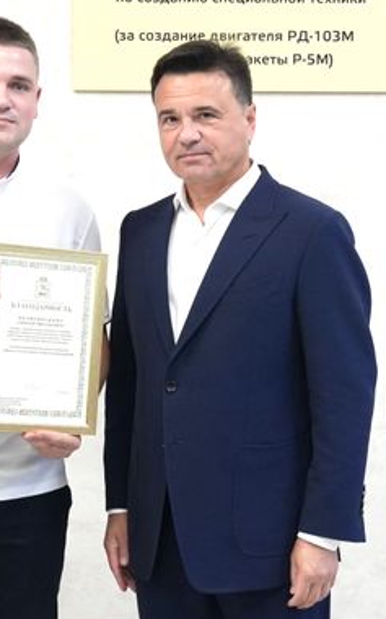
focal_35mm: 90
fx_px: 1517
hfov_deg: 14.5
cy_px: 290
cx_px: 173
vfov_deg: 23.1
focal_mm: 32
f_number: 5.6
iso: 3200
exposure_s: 1/160
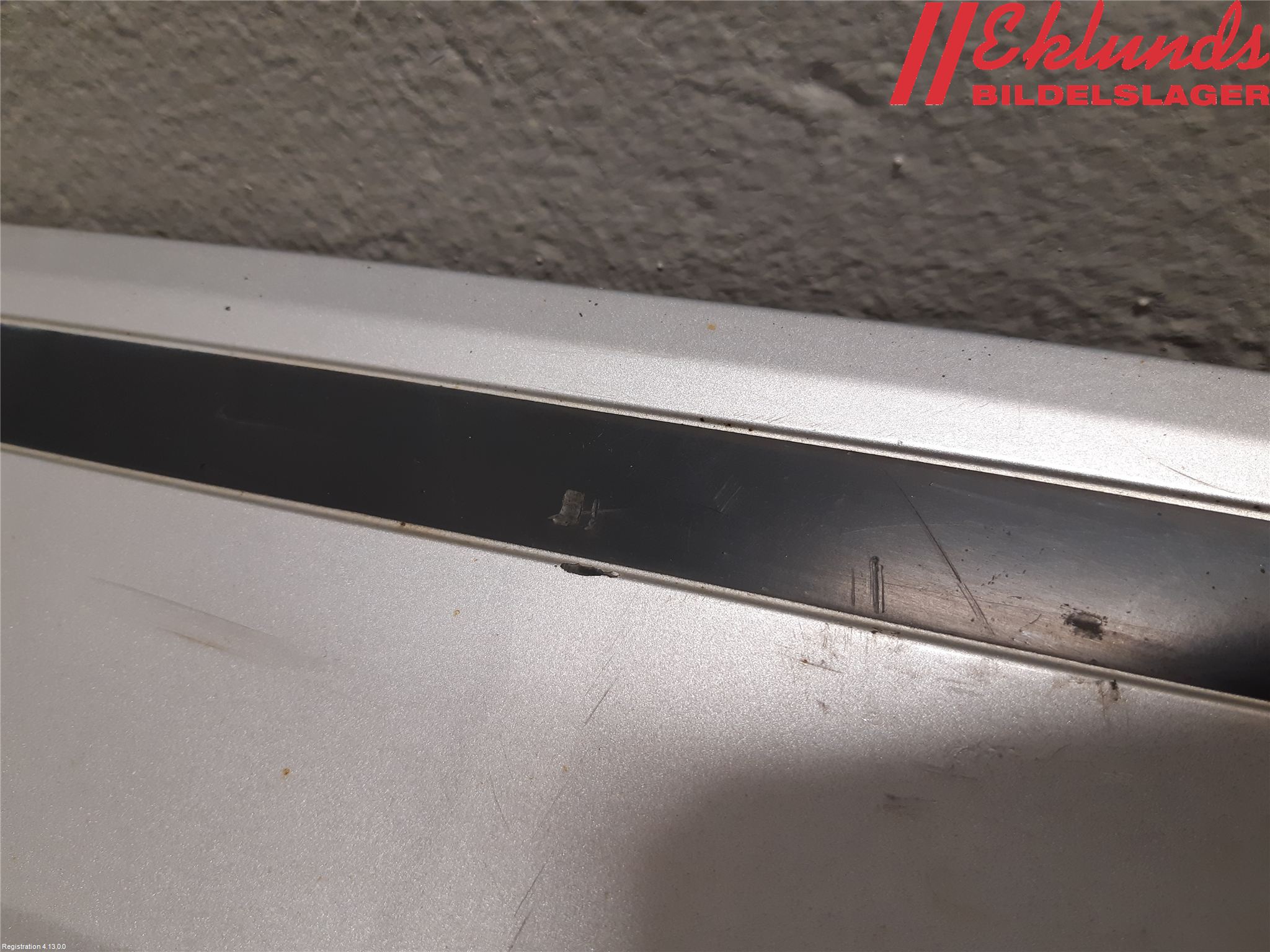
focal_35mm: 26
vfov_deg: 53.1
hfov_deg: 67.3
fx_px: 954
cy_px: 476
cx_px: 635
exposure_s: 1/50
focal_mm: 3.93
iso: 100
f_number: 1.7
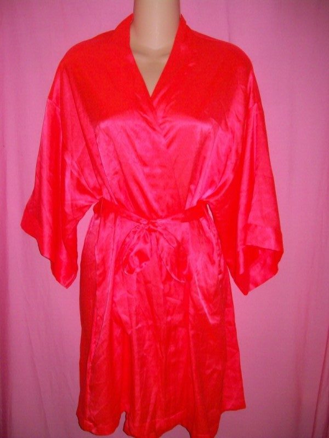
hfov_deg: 39.7
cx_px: 164
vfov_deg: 51.4
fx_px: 456
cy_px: 219
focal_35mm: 36
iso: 80
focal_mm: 6
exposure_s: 1/64
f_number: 2.7
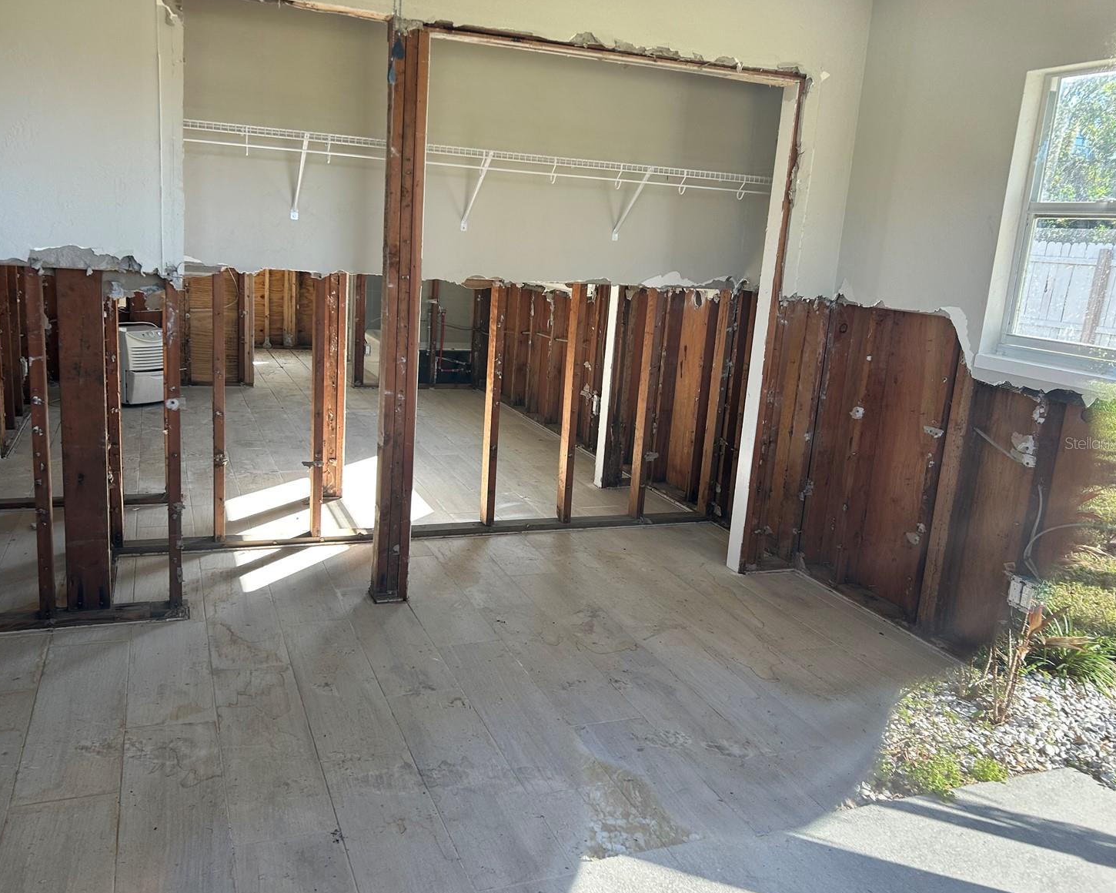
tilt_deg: -12.3
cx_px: 522
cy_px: 443
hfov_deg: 62.2
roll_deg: -3.9
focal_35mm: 28
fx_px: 925
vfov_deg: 51.5
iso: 50
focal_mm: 5.7
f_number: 1.5
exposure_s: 1/156
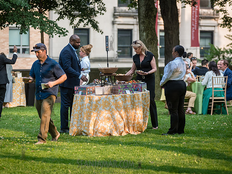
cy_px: 87
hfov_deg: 13.3
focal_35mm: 148
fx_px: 993
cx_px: 108
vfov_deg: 10.0
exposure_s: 1/1000
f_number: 3.5
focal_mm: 135
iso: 1000
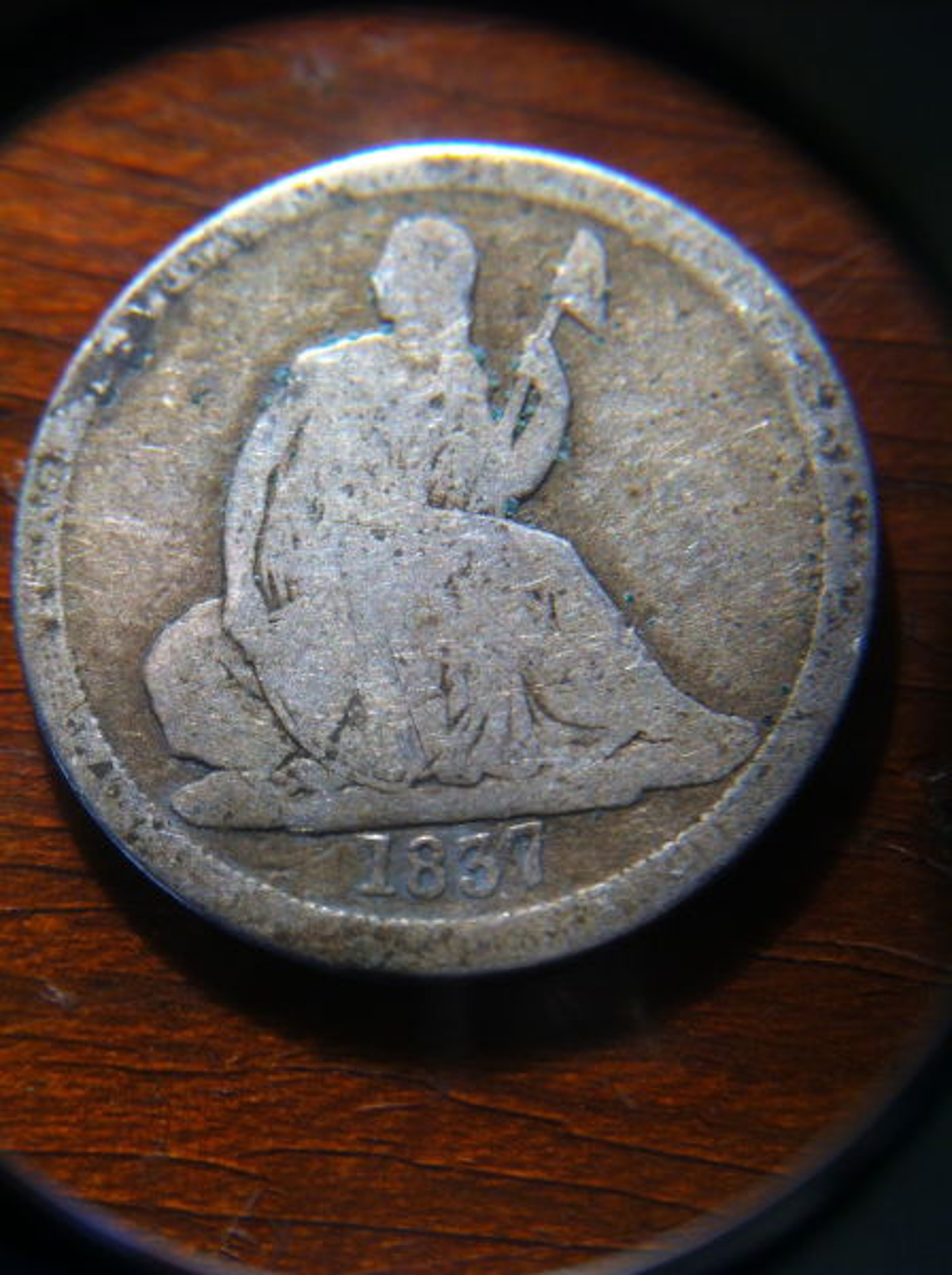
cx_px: 476
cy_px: 638
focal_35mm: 35
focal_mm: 3.85
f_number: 2.8
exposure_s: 1/60
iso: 80
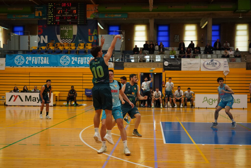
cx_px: 126
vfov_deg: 29.3
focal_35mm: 46
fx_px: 321
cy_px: 84
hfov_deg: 42.7
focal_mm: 46
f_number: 4.5
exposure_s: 1/2000
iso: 5000
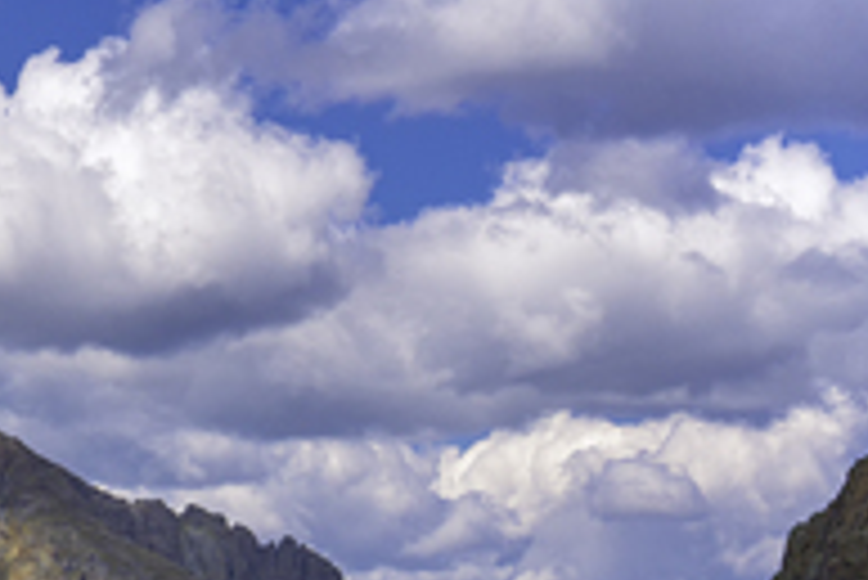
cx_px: -351
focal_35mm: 142
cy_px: 796
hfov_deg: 13.7
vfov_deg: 9.5
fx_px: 3433
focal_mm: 49.1
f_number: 5
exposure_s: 1/5000
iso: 640
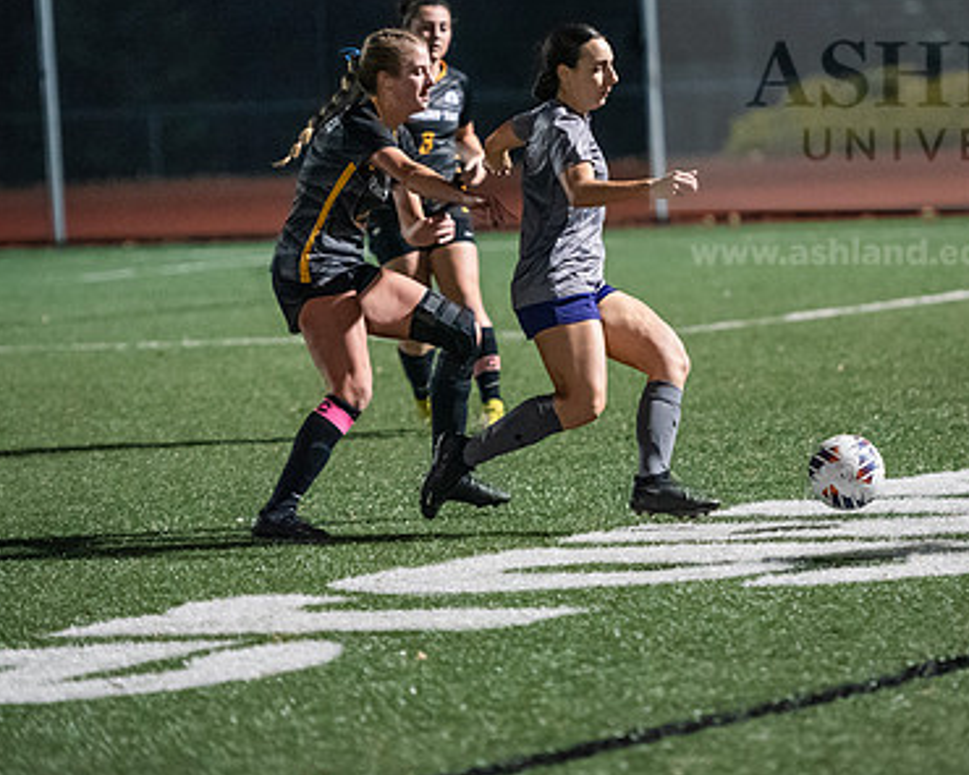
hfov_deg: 8.0
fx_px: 6969
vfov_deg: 6.4
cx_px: 571
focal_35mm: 243
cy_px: 308
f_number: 2.8
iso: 8000
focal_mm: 165
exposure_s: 1/1000
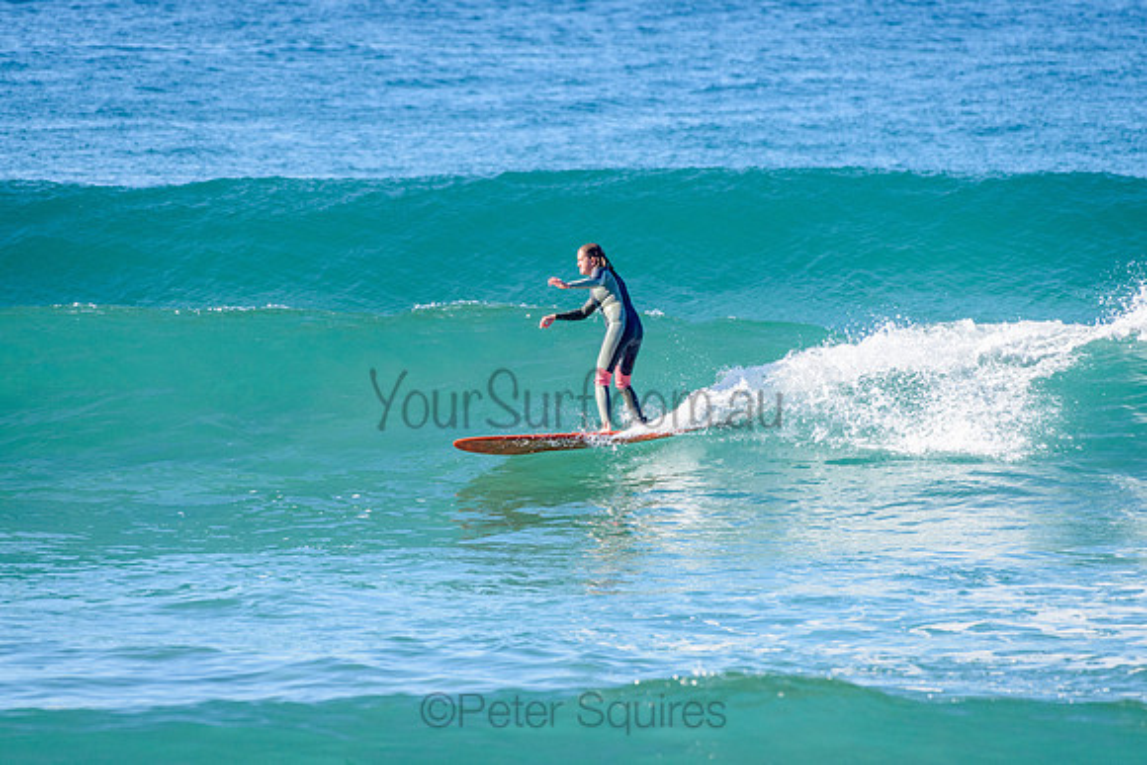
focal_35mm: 613
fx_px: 19543
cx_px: 500
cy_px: 373
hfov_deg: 3.4
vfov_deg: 2.2
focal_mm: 500
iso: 320
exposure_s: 1/2000
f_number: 5.6
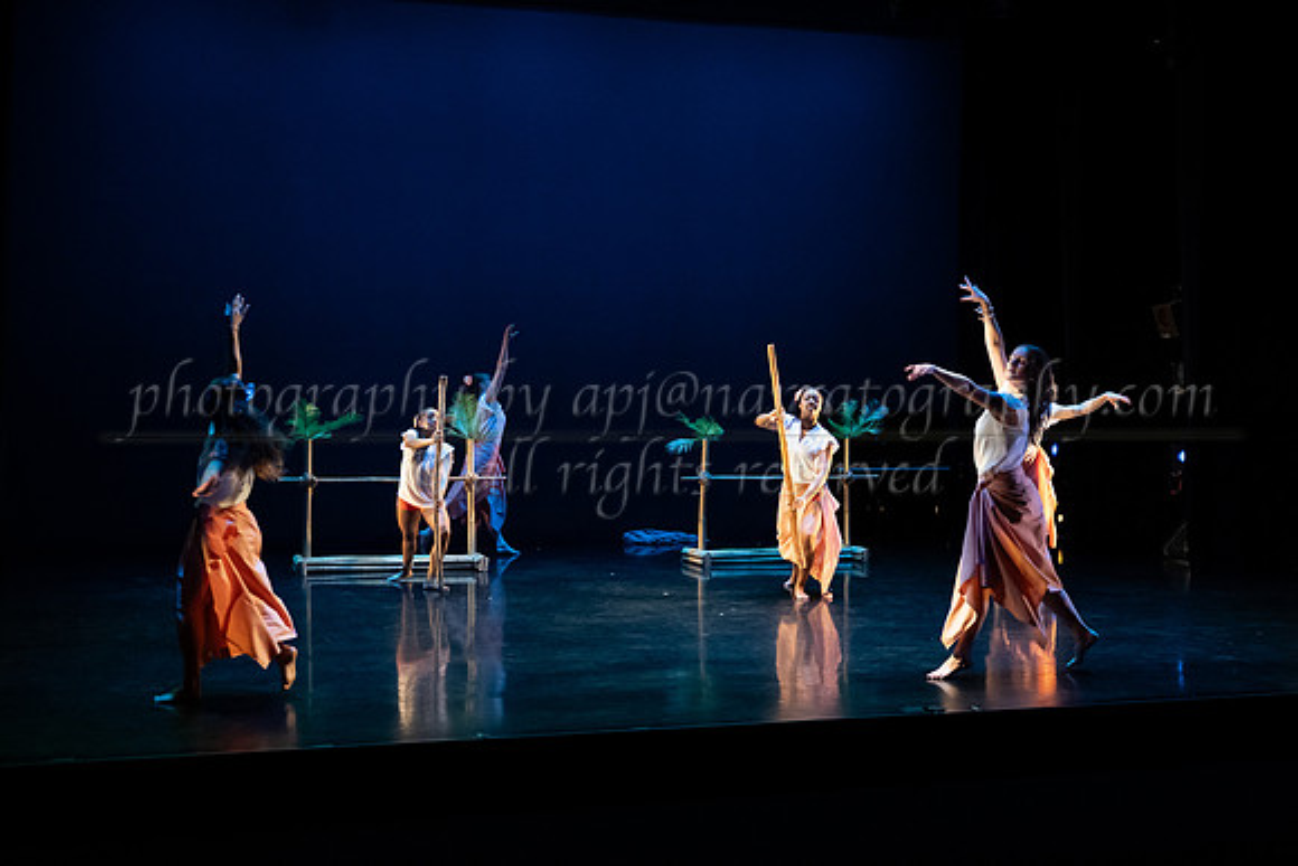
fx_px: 1772
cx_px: 762
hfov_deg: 40.1
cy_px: 433
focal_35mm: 49
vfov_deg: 27.5
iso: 4000
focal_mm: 39
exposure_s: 1/400
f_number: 3.2
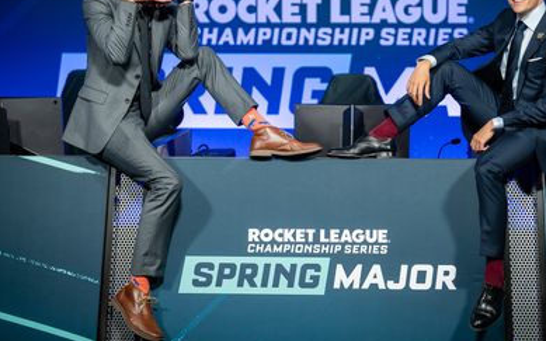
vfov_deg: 19.4
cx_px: 302
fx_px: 997
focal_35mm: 67
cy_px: 140
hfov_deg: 30.6
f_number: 1.4
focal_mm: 50
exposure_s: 1/300
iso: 400
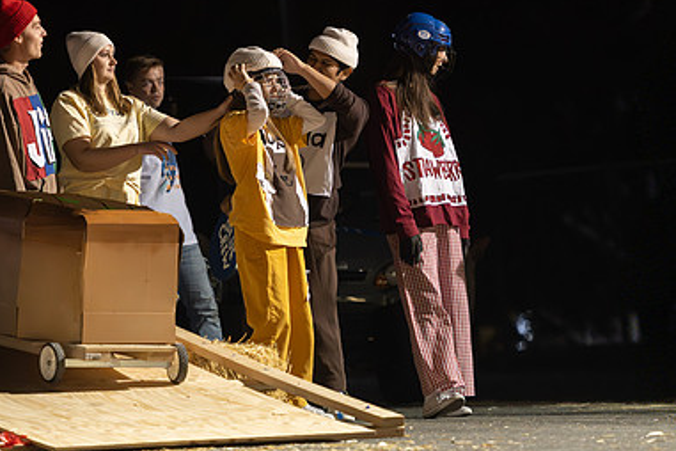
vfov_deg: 5.1
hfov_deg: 7.7
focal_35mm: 268
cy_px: 264
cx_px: 231
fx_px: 5032
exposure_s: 1/250
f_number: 2.8
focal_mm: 155
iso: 4000
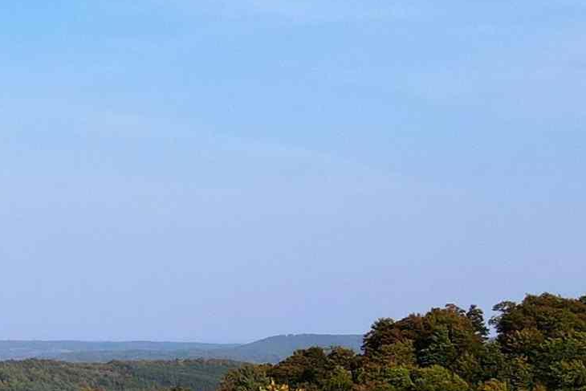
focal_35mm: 105
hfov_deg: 17.7
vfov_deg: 12.7
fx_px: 1709
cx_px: -260
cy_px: 497
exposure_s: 1/640
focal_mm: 4.5
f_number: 2.8
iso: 100
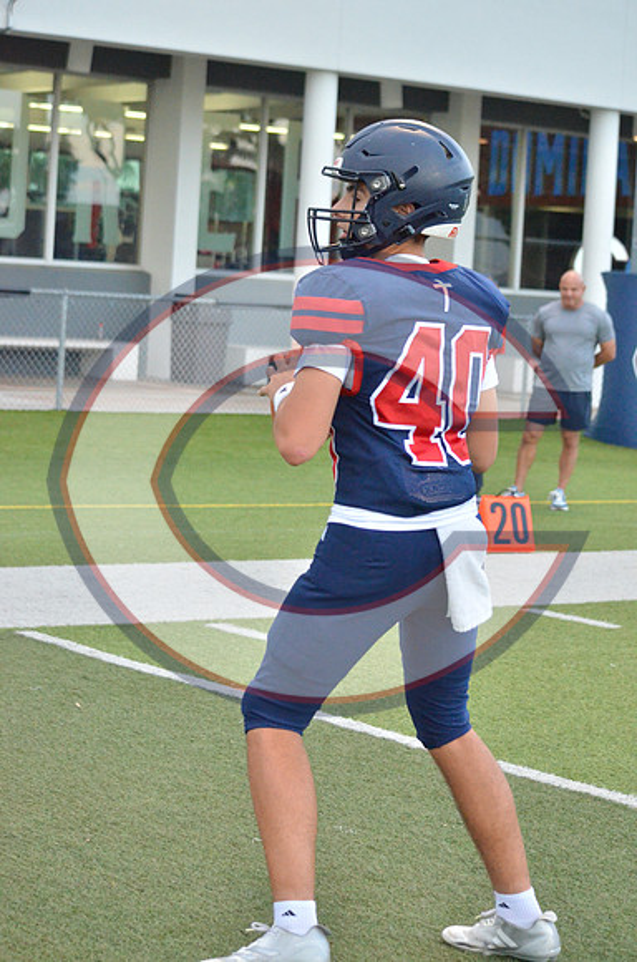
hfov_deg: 16.5
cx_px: 318
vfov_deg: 24.7
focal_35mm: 82
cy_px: 481
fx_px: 2200
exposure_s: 1/500
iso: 4000
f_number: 4.5
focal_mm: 55
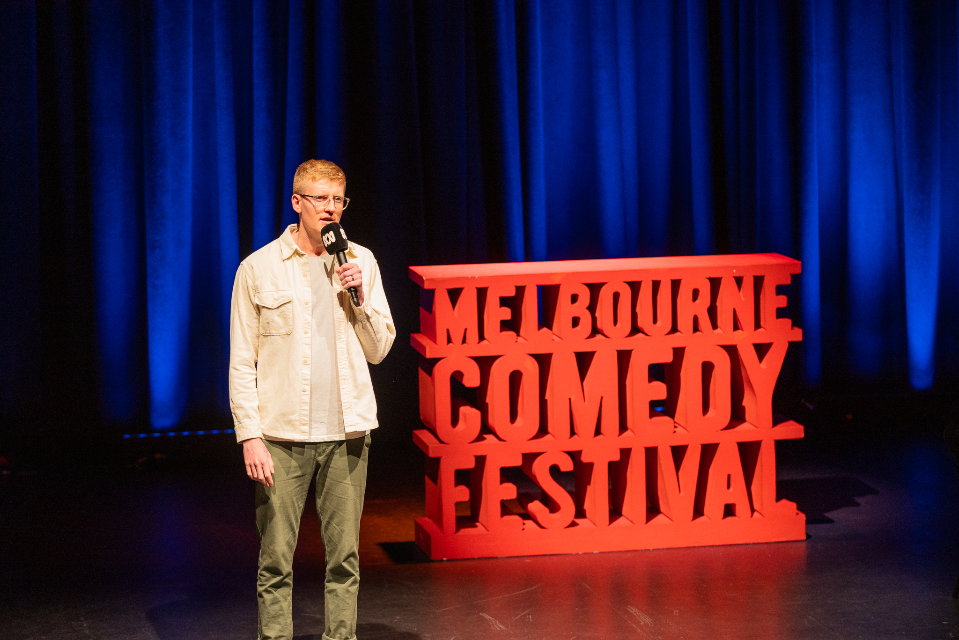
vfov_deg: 10.6
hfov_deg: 15.8
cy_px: 320
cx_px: 480
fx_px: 3464
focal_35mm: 130
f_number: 2.8
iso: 2000
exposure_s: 1/250
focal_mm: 130
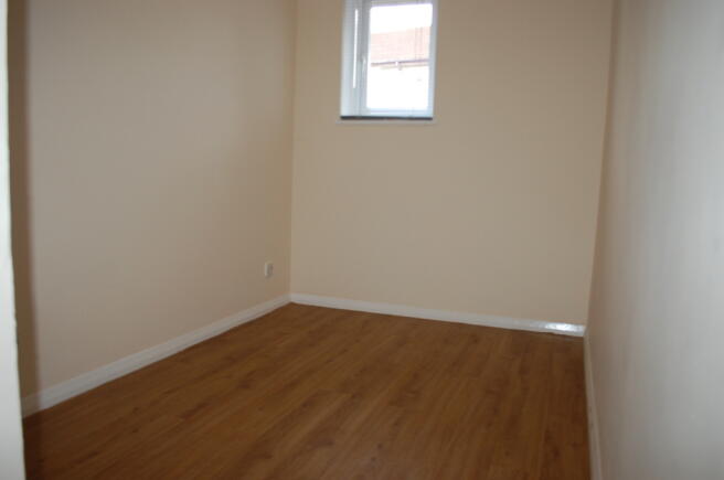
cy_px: 240
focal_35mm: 27
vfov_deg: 47.8
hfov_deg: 67.5
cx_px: 362
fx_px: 542
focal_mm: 18
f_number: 3.5
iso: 400
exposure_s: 1/60
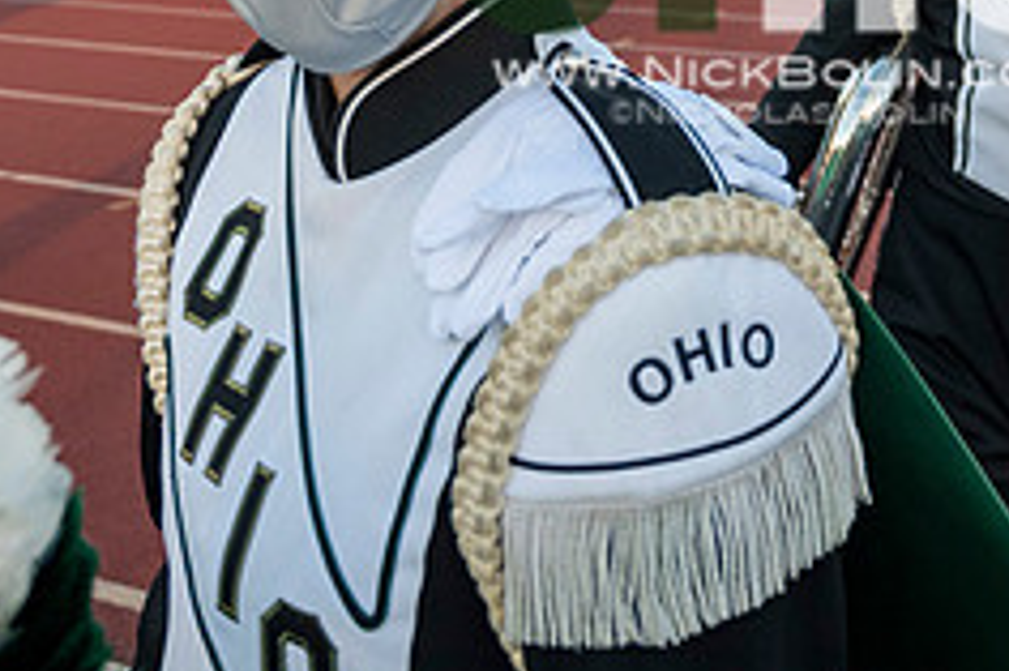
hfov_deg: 33.1
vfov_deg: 21.7
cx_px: 787
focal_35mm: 59
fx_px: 1652
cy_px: -81
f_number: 4
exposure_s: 1/3200
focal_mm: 24
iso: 2000
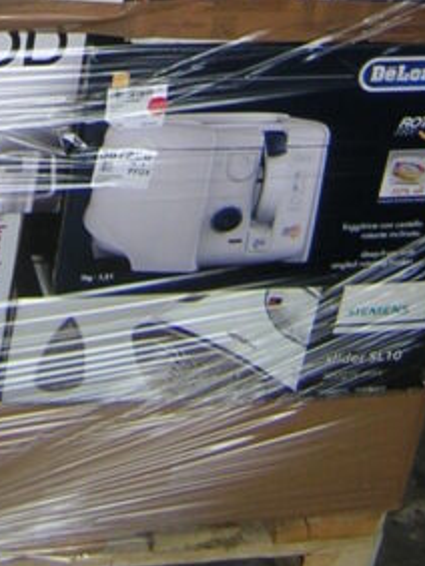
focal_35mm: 102
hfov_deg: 14.4
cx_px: 74
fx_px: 1667
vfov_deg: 17.7
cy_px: -229
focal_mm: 4.7
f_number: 2.6
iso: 100
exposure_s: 1/48.9
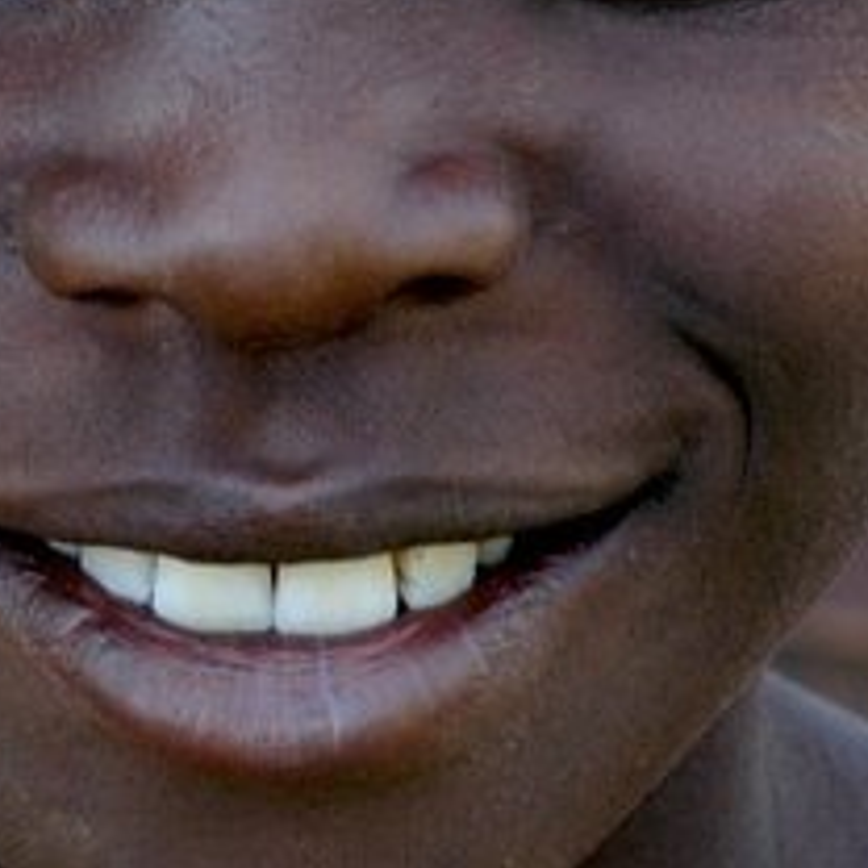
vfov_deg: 4.0
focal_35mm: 440
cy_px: -106
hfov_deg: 4.0
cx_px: -134
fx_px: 12482
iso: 200
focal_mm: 70
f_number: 5.6
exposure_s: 1/125
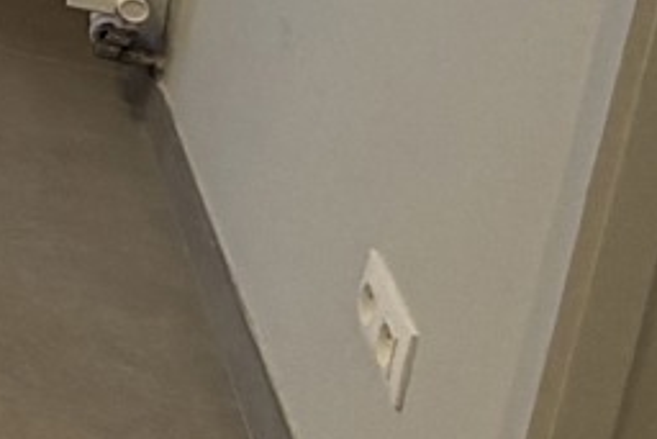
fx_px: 1990
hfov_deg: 11.2
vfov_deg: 11.0
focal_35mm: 109
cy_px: -537
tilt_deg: -13.0
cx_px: -1329
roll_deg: -0.4
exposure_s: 1/100
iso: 64
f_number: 2.2
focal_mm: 2.22
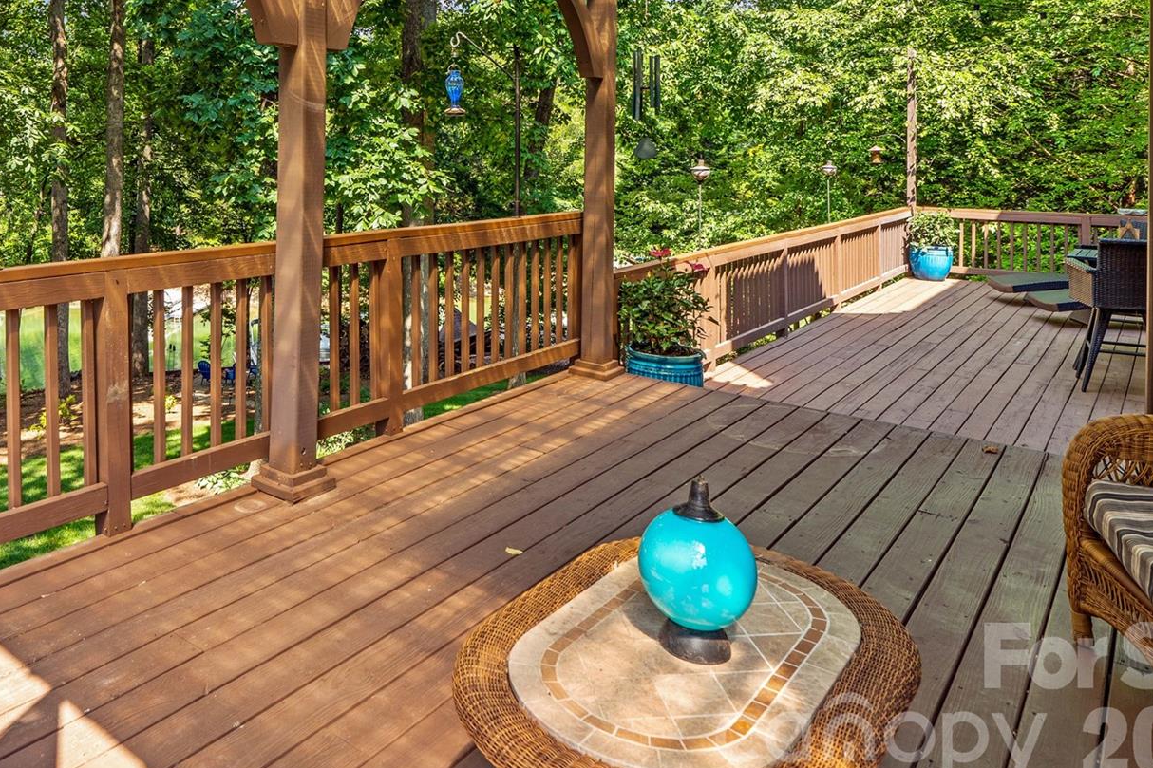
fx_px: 865
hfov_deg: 64.1
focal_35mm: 27
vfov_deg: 45.6
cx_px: 314
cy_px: 161
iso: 100
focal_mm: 16
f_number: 8
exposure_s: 1/15
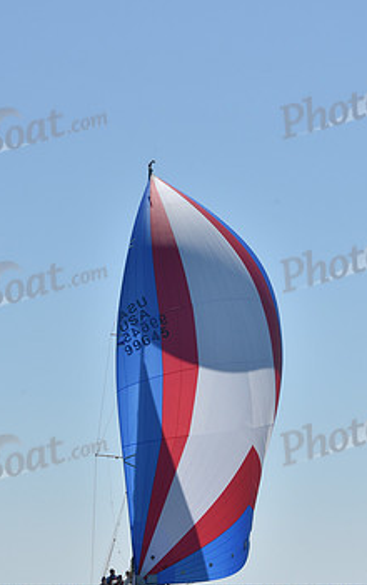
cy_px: 360
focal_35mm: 143
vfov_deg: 14.6
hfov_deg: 9.2
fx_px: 2284
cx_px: 194
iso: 250
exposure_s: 1/800
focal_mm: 85
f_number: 13
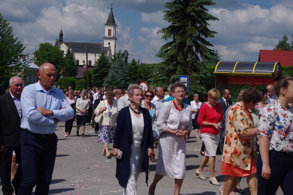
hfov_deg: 35.1
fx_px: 464
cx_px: 146
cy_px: 98
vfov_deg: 23.8
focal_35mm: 57
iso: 200
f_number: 6.7
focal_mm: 37.5
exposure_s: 1/1500
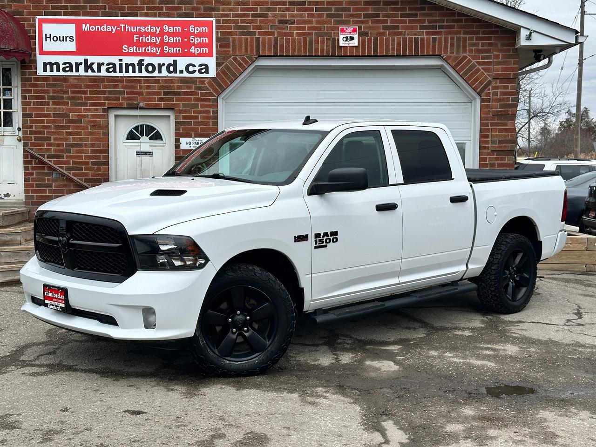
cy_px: 224
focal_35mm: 48
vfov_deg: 30.3
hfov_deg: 39.7
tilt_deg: -3.7
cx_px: 298
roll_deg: -0.2
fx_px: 826
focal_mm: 6.86
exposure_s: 1/1376
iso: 64
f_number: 1.78
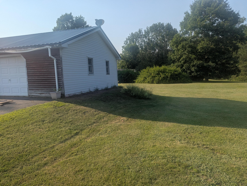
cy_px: 93
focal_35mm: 24
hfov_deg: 71.5
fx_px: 171
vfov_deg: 56.9
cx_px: 124
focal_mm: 6.81
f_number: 1.85
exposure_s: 1/2358
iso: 47
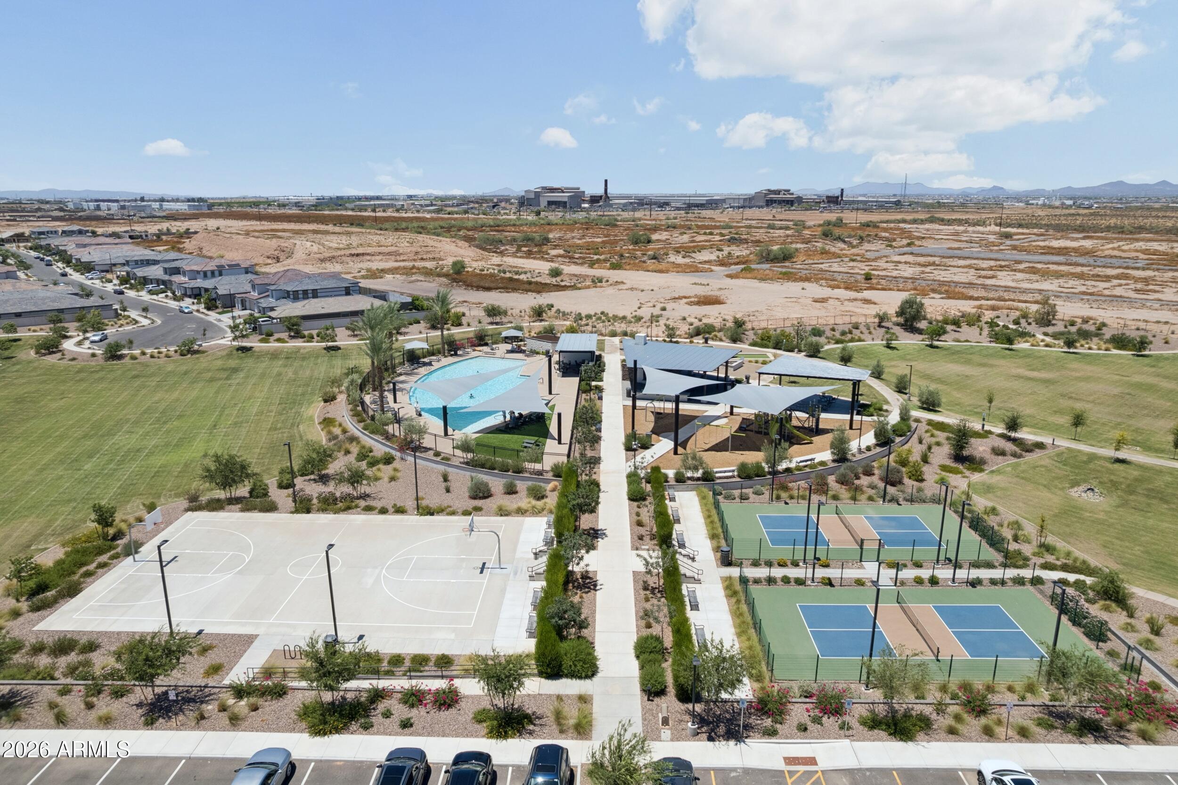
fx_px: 720
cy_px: 392
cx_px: 589
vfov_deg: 57.2
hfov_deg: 78.6
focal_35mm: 22
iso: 100
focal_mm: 8.4
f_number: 2.8
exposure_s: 1/2500
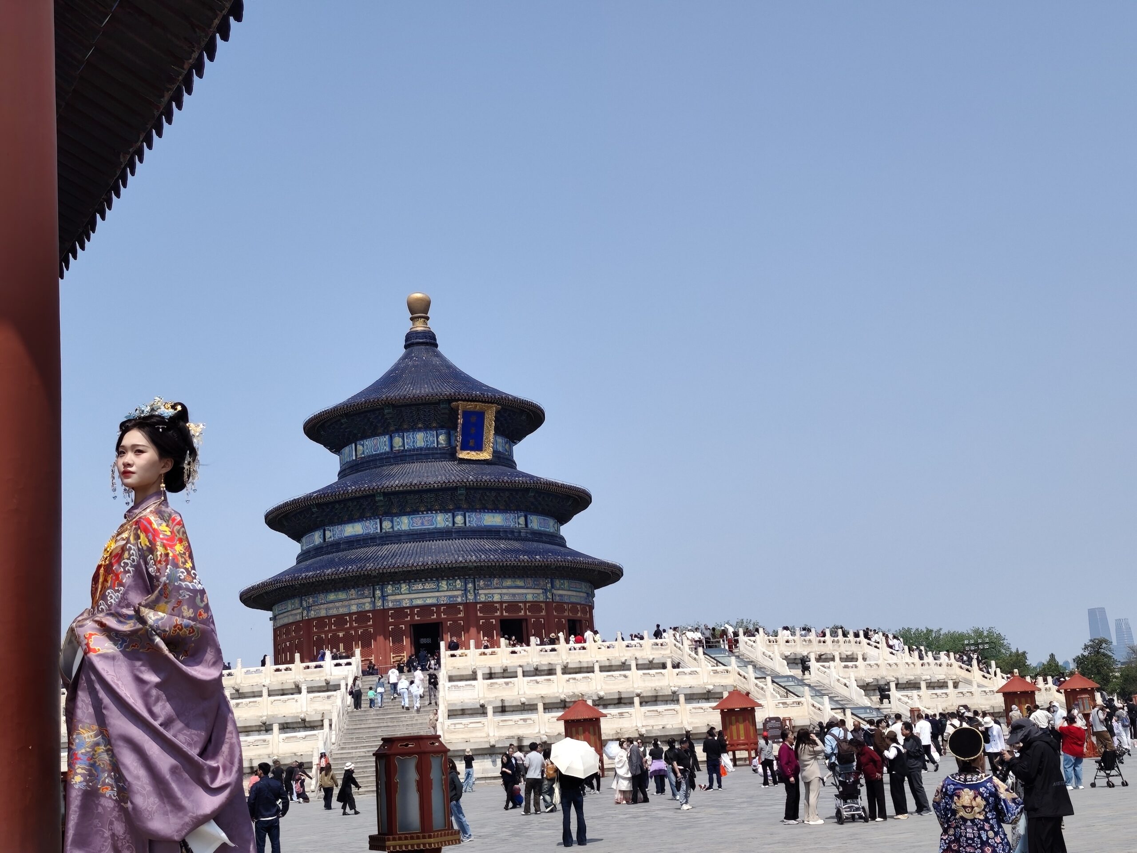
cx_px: 568
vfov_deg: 34.3
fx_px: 1380
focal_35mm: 42
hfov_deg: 44.8
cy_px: 426
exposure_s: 1/2000
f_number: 1.7
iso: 160
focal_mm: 6.04
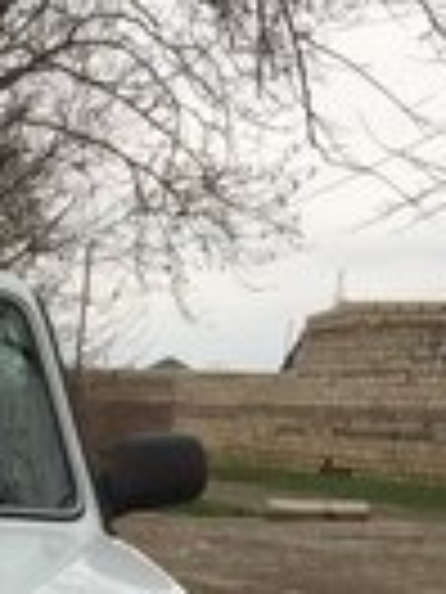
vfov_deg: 16.8
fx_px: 1873
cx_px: -288
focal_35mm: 109
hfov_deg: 12.7
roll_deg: -0.3
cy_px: 814
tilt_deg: -13.6
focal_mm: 4.15
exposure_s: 1/444
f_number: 2.2
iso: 32
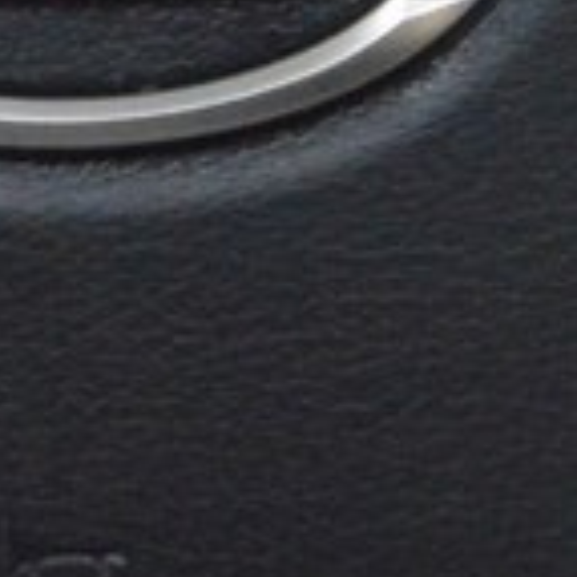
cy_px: -216
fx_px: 6017
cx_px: -20
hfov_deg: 5.5
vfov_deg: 5.5
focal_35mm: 319
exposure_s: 1/20
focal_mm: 35
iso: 6400
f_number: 20
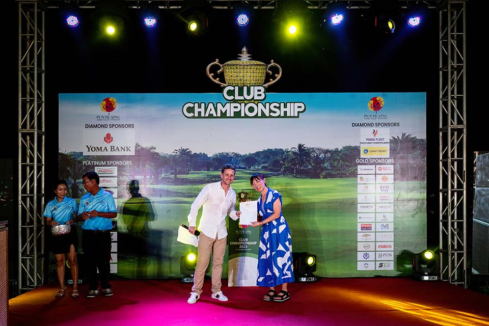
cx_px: 244
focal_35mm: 26
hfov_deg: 70.4
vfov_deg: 50.4
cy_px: 163
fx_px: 346
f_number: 4
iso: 320
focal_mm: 25.5
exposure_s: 1/200
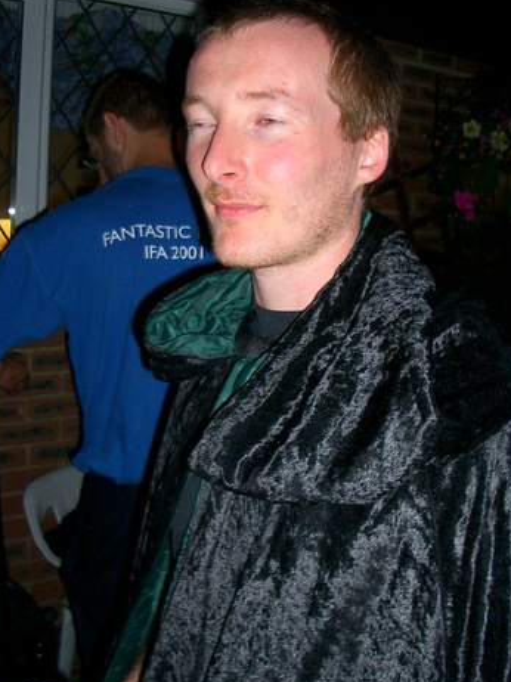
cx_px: 244
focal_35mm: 45
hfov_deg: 32.1
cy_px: 266
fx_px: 887
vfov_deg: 41.9
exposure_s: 1/40
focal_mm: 5.8
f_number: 2.6
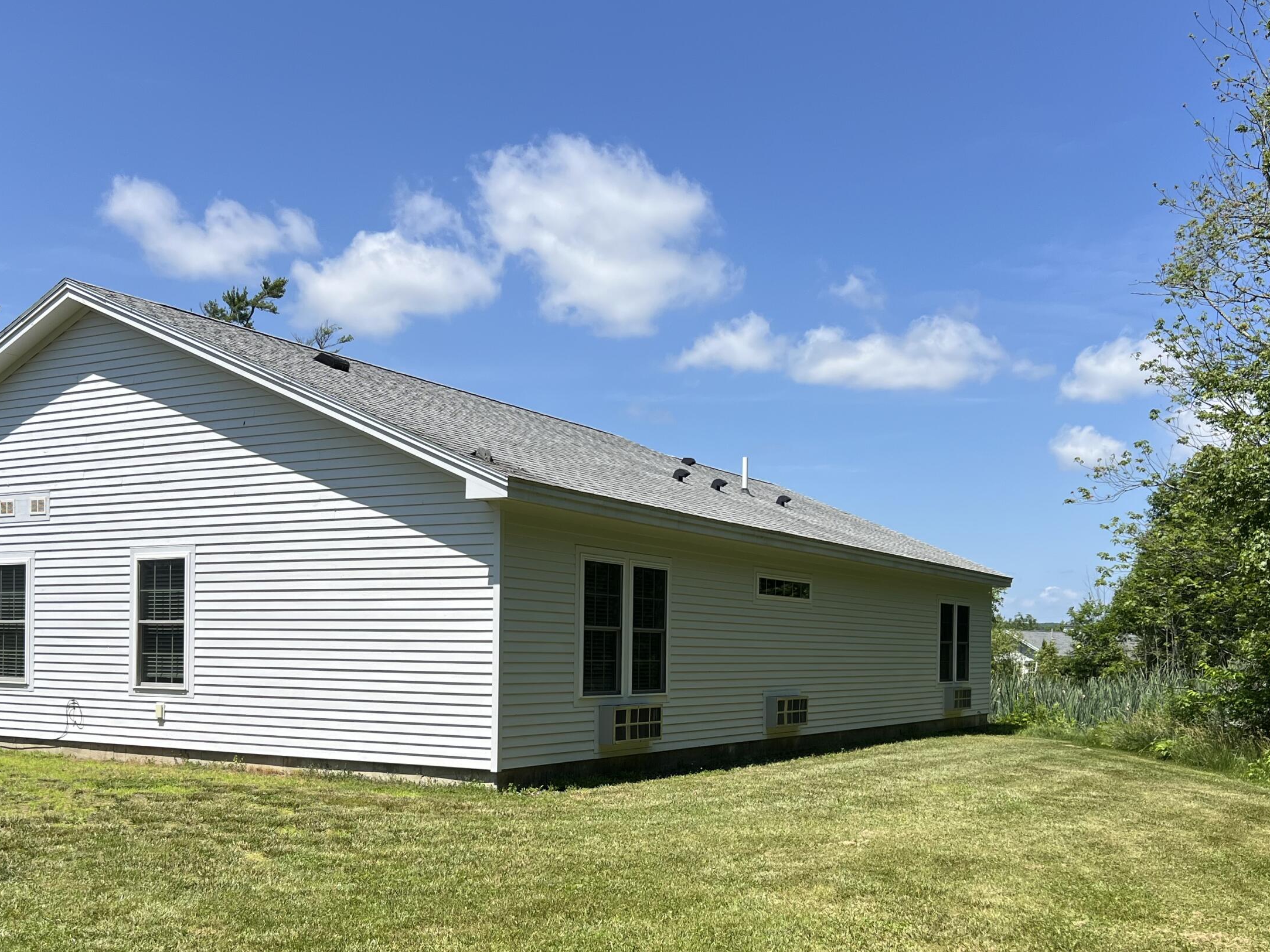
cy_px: 649
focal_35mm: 36
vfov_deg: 39.1
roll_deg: -0.9
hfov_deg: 51.4
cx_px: 628
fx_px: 1321
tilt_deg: -1.2
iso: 50
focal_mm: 5.7
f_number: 1.5
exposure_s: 1/5319
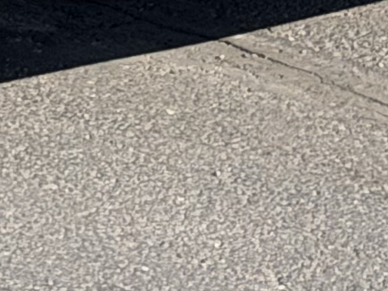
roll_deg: -1.9
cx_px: -353
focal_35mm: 384
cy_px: -866
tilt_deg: -4.9
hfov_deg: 5.1
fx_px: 4304
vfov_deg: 3.7
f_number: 1.78
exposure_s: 1/1838
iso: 64
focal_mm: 6.76
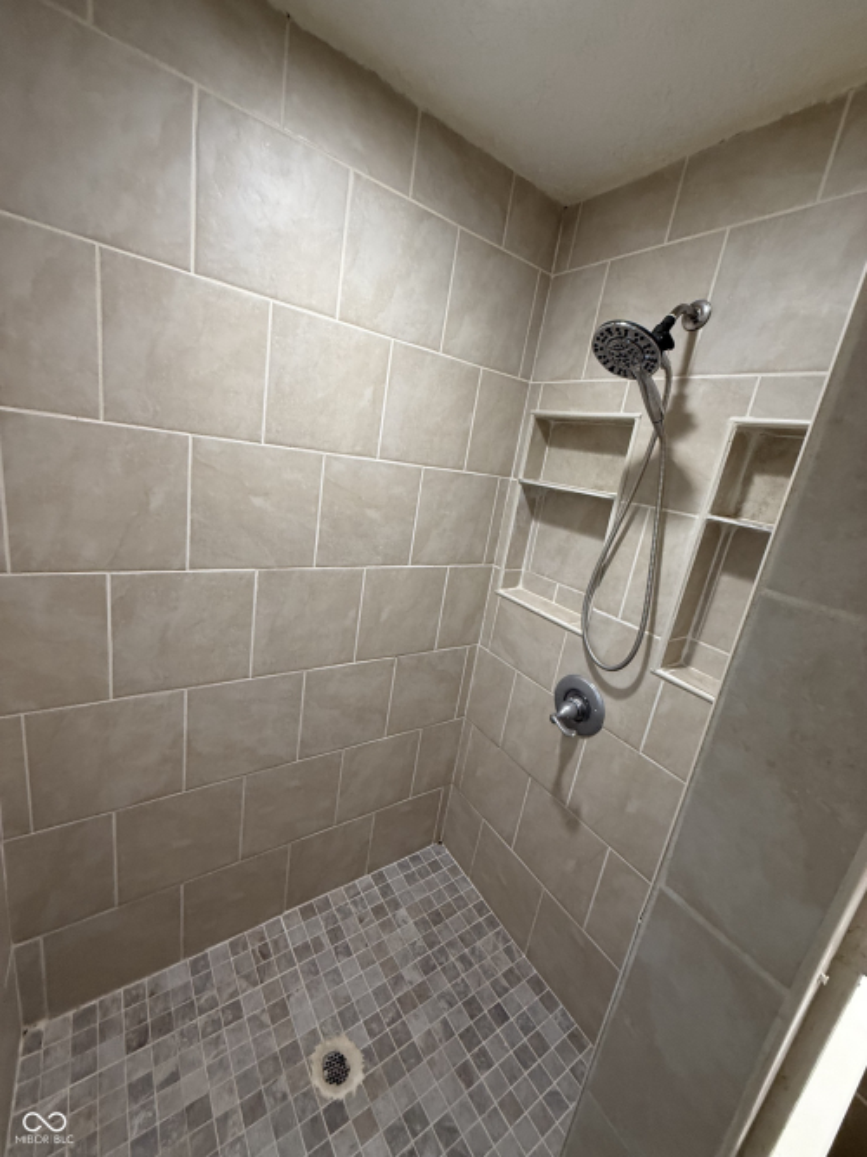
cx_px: 434
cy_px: 578
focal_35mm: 14
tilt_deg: -14.5
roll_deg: -9.0
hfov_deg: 85.7
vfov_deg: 102.1
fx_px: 468
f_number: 2.2
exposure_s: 1/120
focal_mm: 2.22
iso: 250
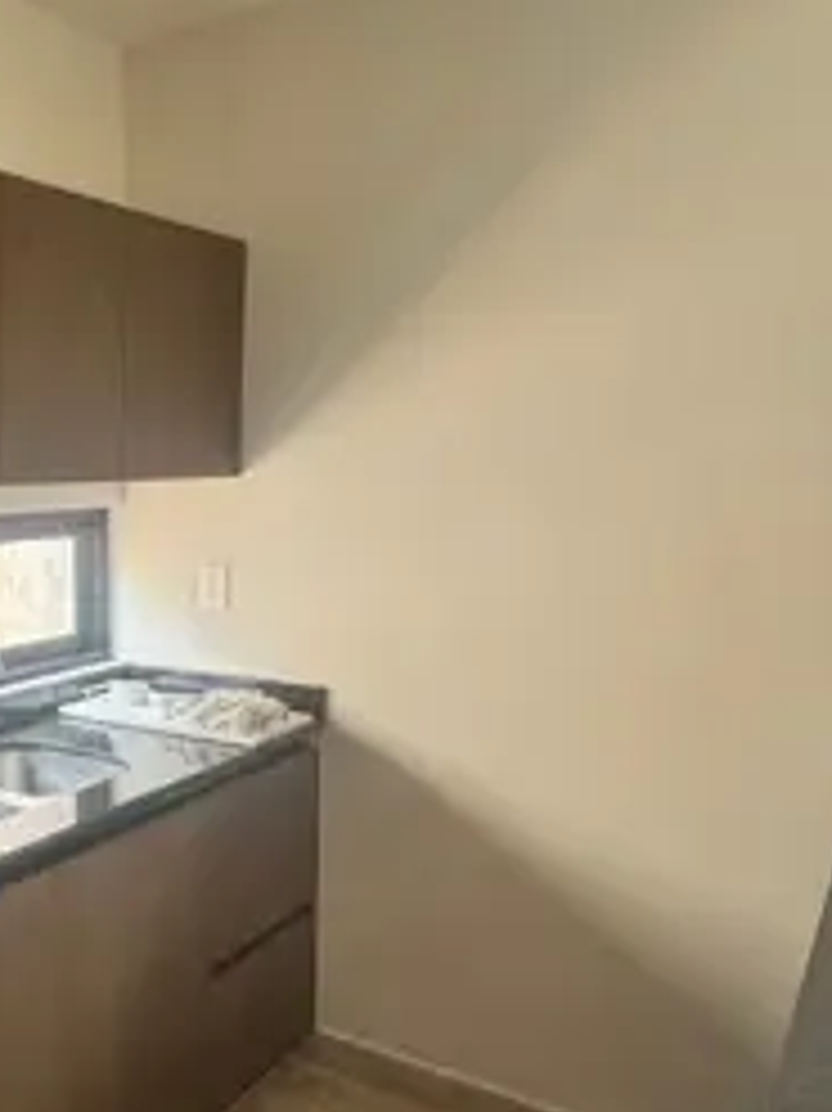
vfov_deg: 54.0
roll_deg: +1.3
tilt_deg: -4.6
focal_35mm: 34
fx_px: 1091
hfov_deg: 35.3
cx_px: -99
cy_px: 576
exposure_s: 1/99
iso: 125
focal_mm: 2.22
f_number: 2.2
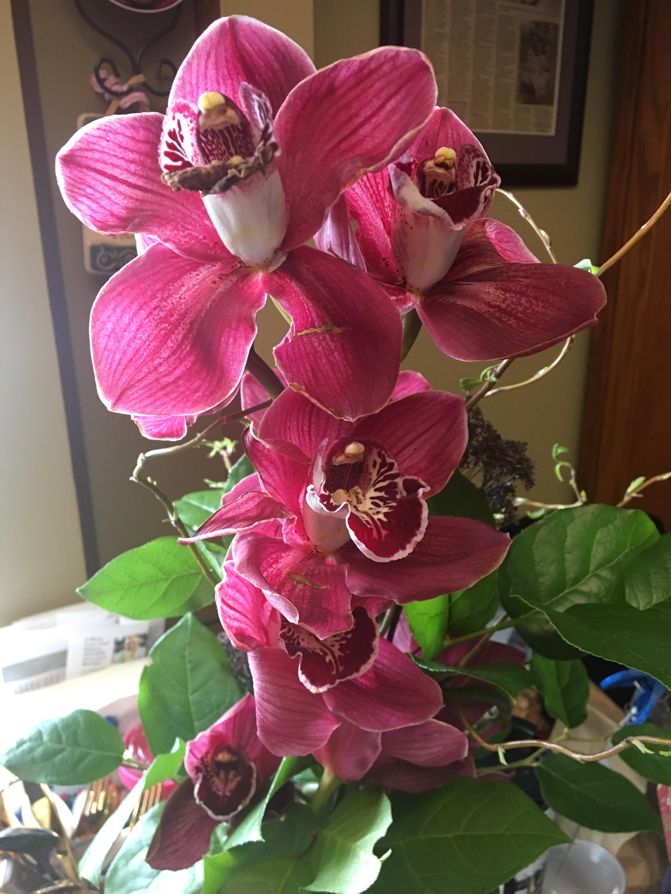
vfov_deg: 61.7
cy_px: 447
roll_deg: +1.4
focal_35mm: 29
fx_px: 750
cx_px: 336
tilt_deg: -17.8
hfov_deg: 48.2
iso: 125
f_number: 2.2
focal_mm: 4.15
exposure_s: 1/30
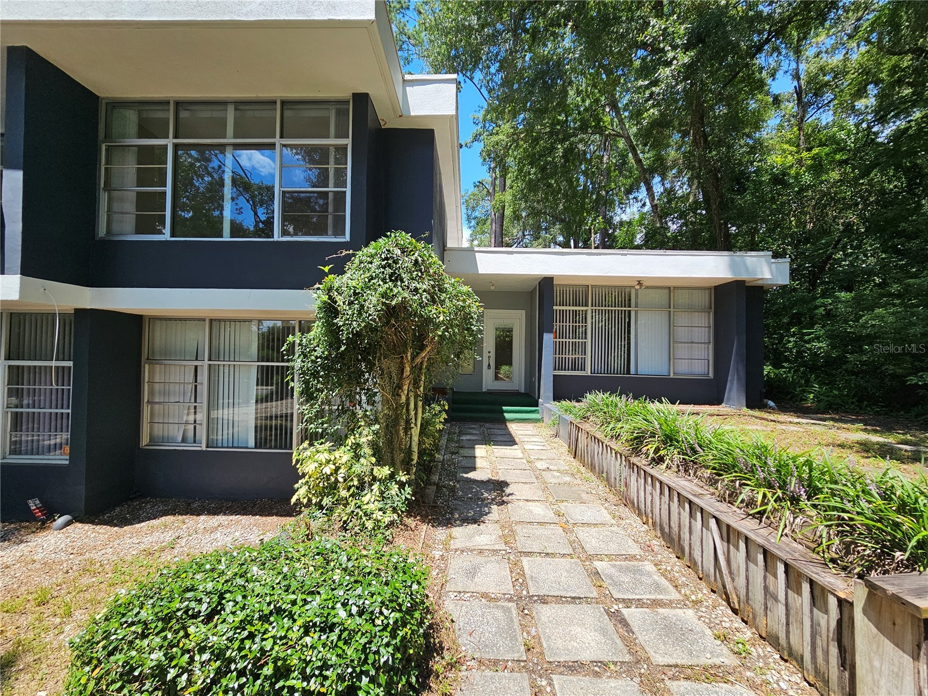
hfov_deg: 106.2
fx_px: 349
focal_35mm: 13
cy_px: 348
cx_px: 464
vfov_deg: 89.9
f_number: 2.2
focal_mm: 2.2
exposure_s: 1/829
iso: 50
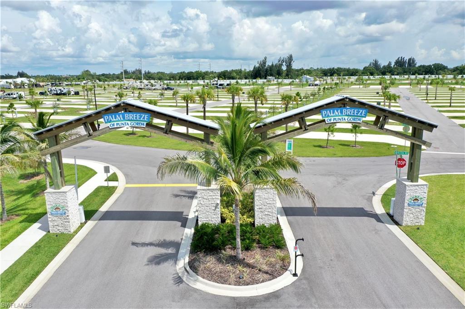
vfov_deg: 46.4
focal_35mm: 28
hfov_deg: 65.5
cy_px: 154
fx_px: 362
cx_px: 232
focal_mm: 10.26
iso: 100
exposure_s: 1/400
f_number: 5.6
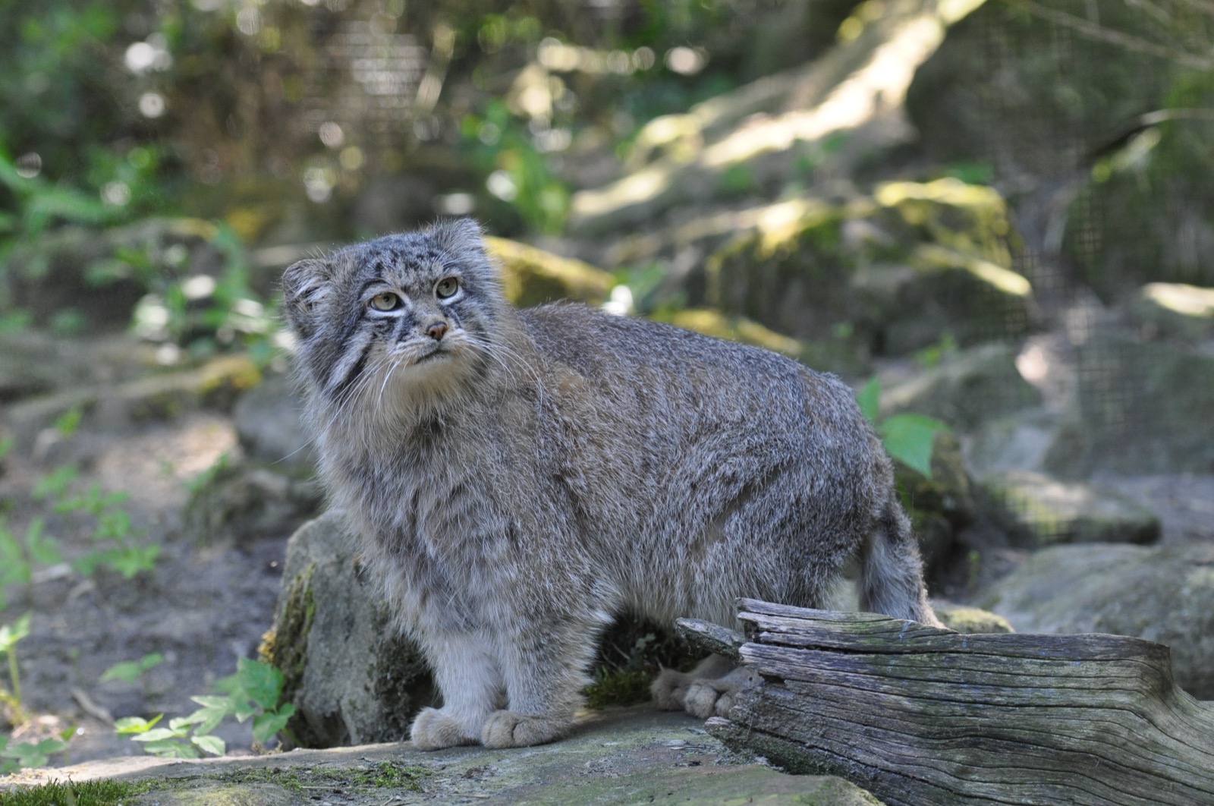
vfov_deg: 9.3
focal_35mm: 147
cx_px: 607
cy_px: 403
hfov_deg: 14.0
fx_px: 4950
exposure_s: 1/200
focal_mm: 98
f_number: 4
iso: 800
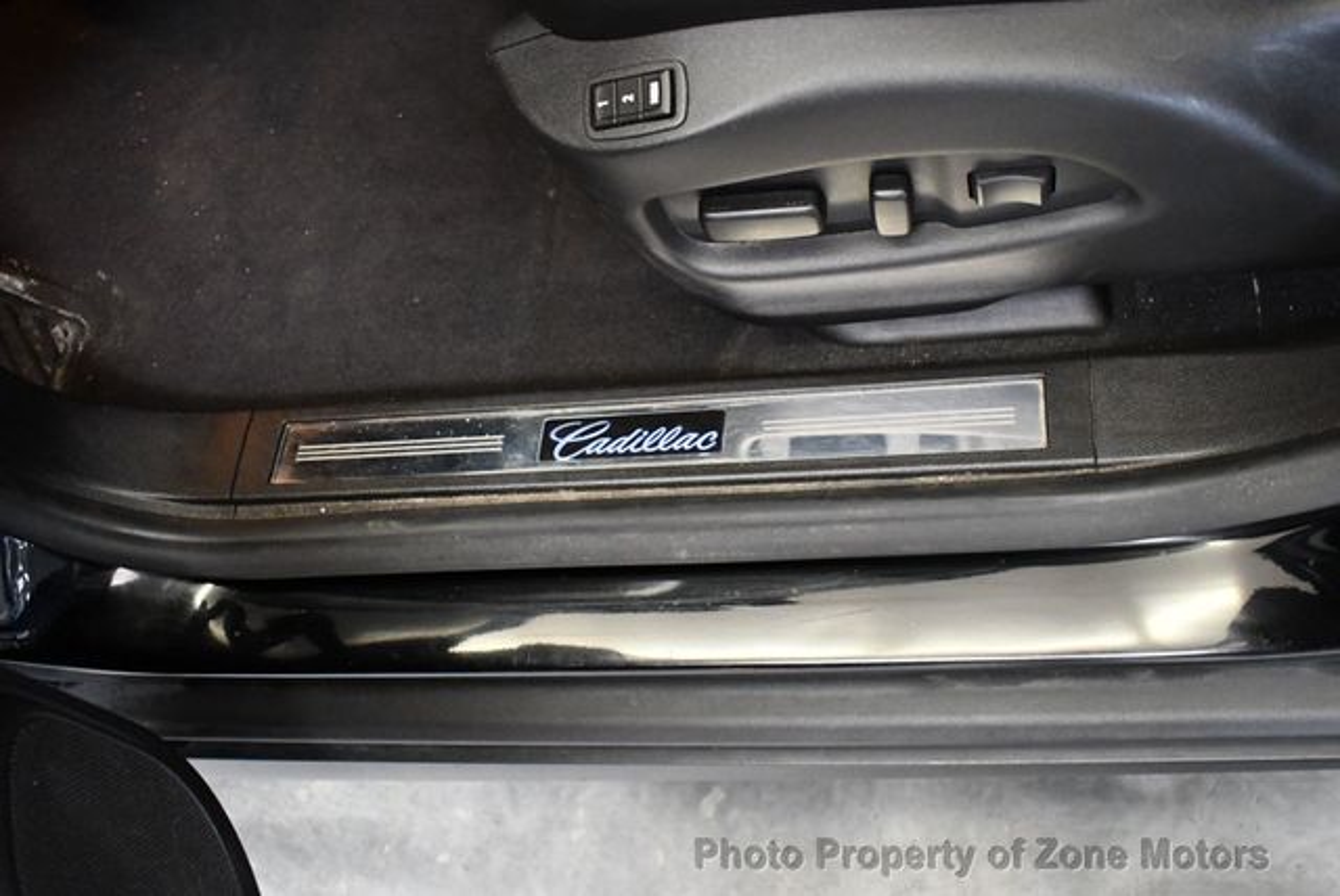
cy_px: 448
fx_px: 1341
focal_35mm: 36
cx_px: 670
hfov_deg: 53.1
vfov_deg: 36.9
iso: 4000
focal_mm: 18
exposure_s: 1/60
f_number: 3.5
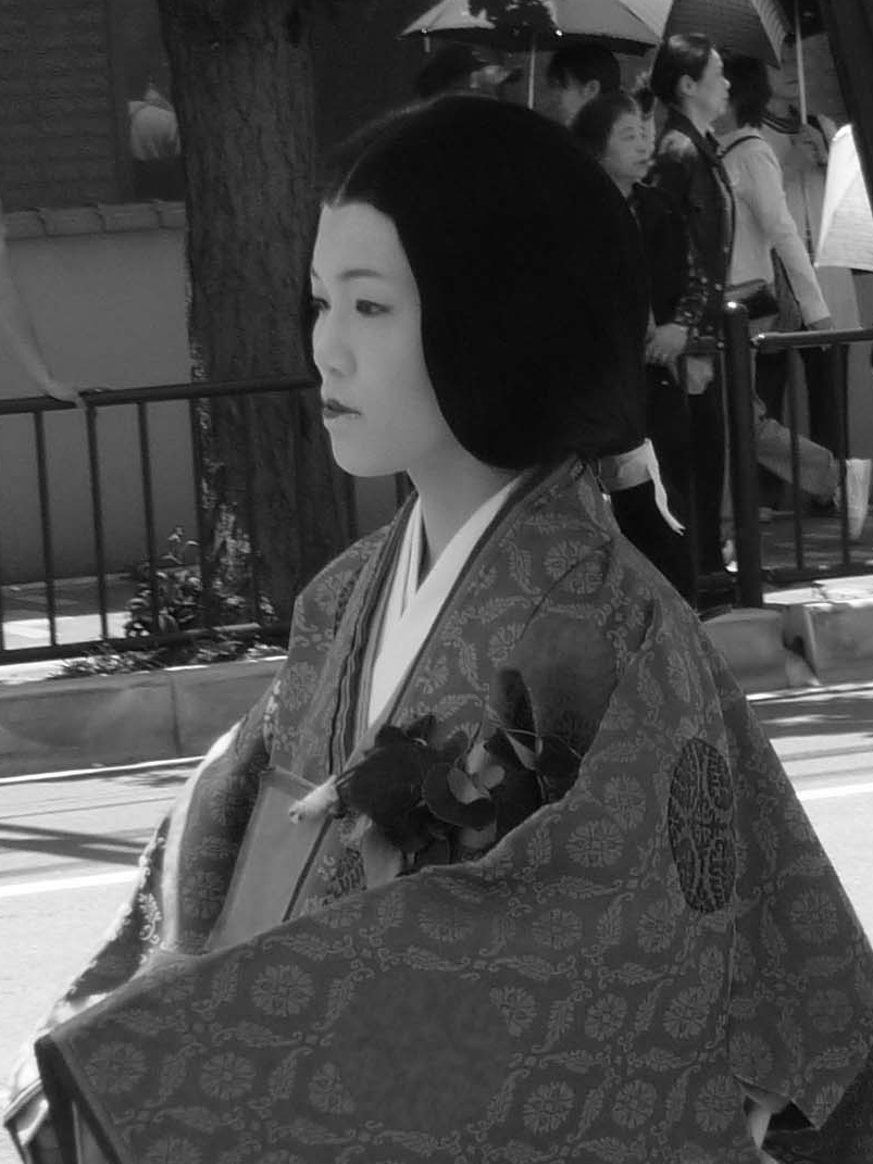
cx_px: 663
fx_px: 6357
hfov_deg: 7.8
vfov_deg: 10.5
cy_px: 806
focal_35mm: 189
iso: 100
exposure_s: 1/400
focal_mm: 10.2
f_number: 3.7
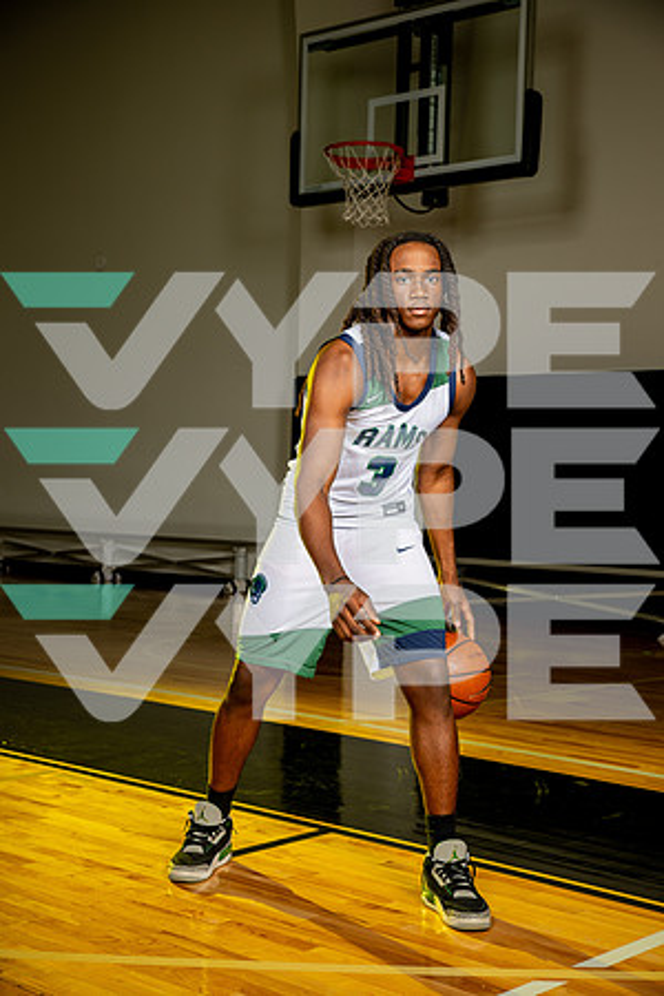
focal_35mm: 56
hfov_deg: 24.2
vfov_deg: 35.6
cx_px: 332
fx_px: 1549
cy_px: 498
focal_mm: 56
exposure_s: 1/200
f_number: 6.3
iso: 100
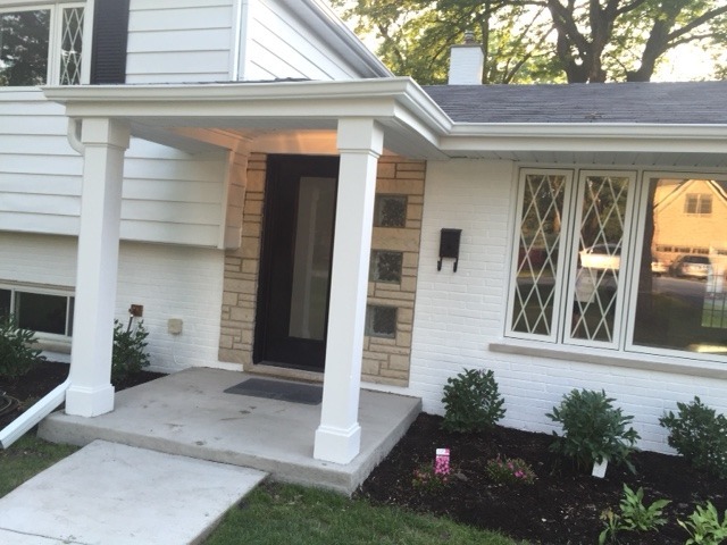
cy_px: 272
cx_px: 364
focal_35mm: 29
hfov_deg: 61.7
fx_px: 609
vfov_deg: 48.2
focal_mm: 4.15
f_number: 2.2
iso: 50
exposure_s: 1/120
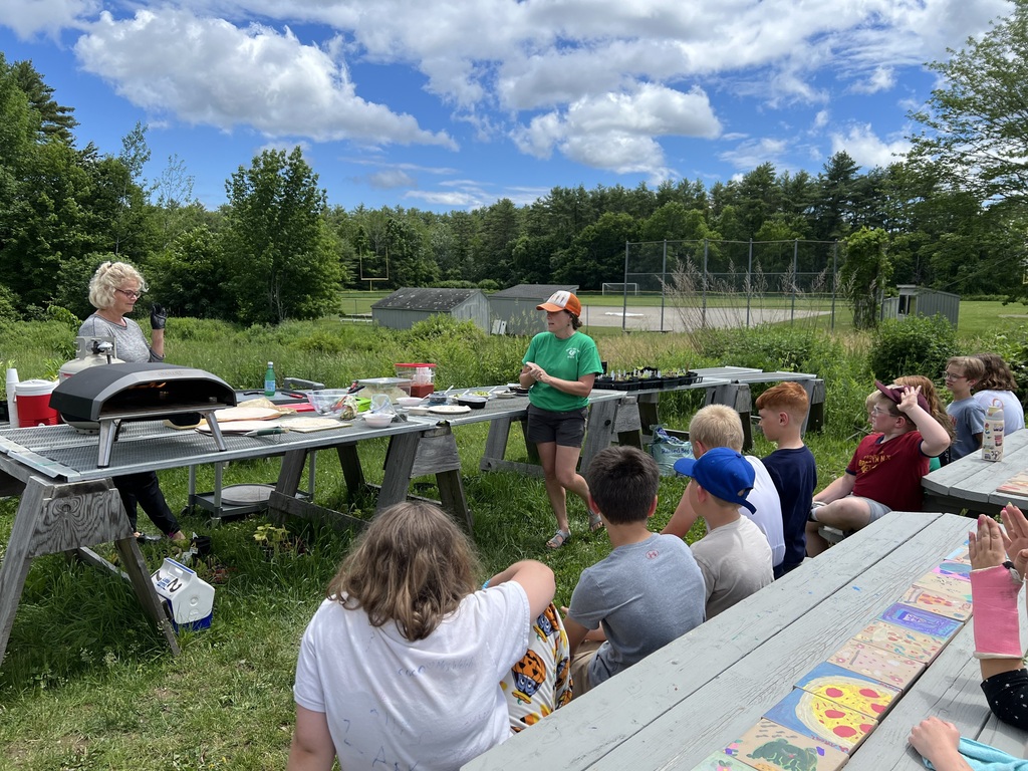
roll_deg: -0.4
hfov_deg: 67.3
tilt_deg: -10.7
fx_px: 772
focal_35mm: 26
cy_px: 386
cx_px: 514
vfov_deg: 53.1
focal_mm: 5.7
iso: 50
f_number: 1.5
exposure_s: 1/4630
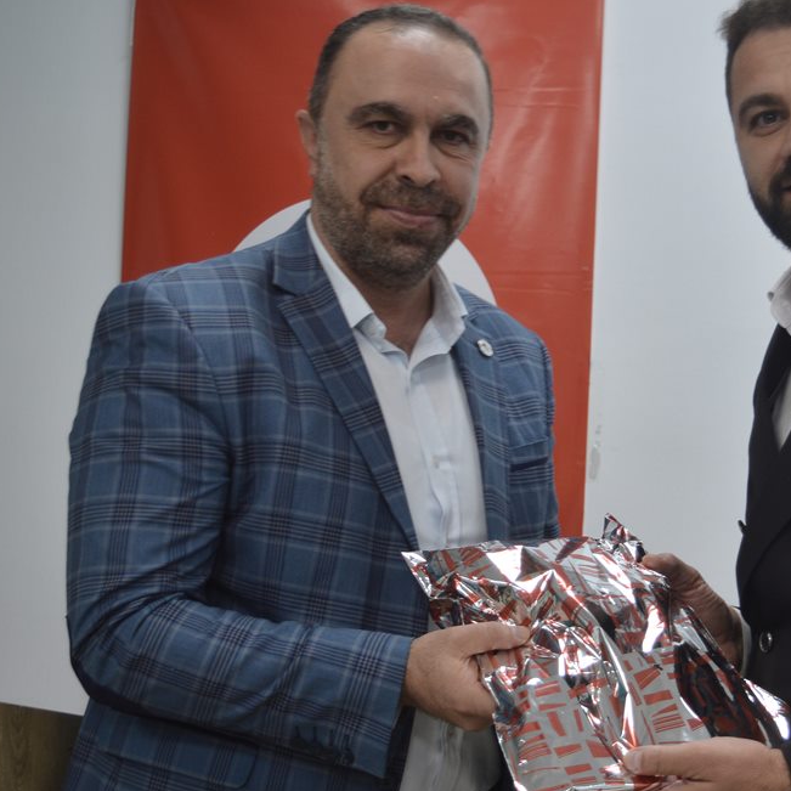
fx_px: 2143
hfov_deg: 20.8
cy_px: 395
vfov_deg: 20.9
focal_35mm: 83
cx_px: 560
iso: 100
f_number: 4.2
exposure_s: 1/25
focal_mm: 31
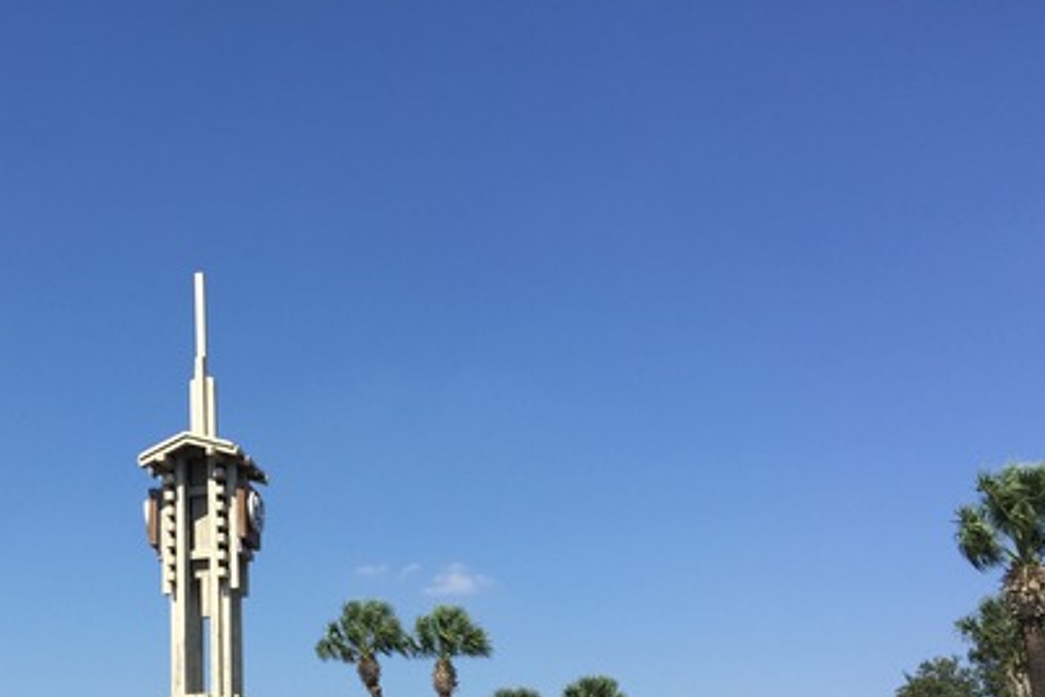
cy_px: 616
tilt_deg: +10.8
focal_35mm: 48
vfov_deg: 27.2
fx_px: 1393
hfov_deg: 40.0
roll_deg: -0.1
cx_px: 260
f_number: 2.2
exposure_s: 1/2083
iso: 32
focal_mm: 4.15
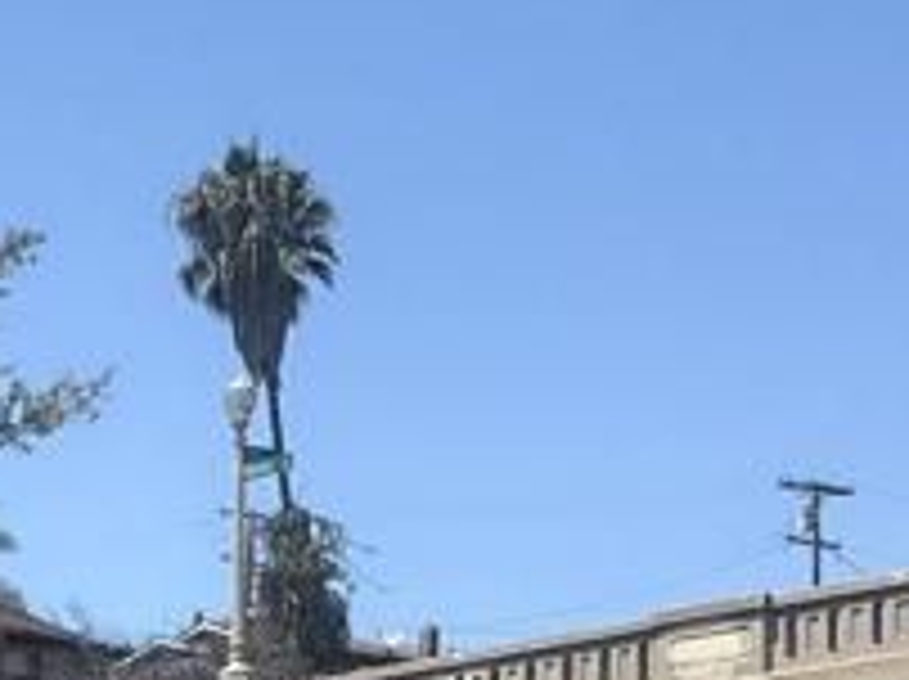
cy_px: 928
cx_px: -657
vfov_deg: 10.9
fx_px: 3462
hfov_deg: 13.6
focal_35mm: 132
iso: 50
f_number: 1.6
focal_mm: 5.96
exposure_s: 1/4065
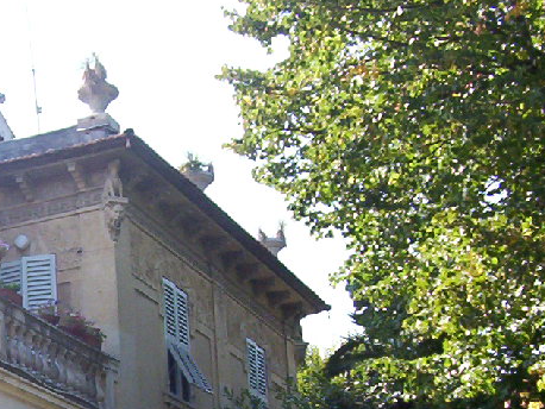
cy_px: 302
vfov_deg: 15.8
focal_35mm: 93
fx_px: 1465
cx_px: -11
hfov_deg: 20.4
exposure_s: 1/714
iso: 100
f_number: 2.76
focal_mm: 5.54
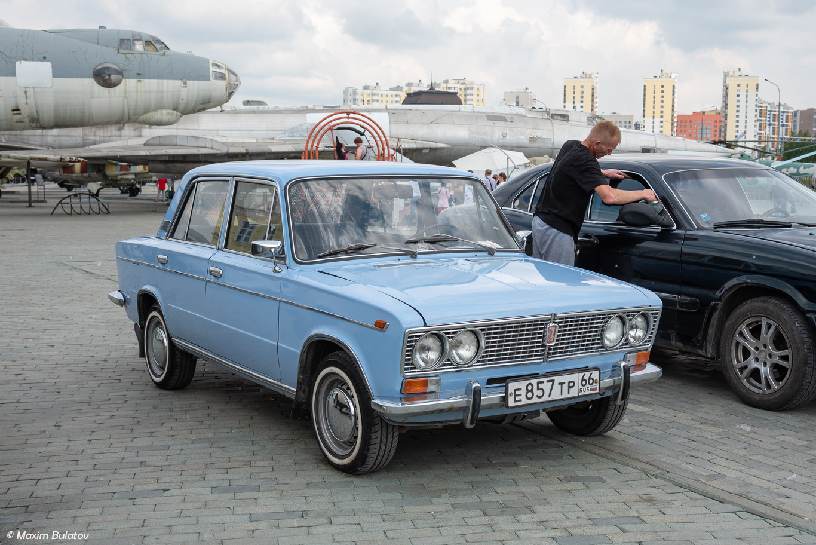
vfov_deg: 35.1
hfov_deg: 50.7
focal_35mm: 38
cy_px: 272
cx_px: 408
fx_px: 862
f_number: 7.1
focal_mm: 38
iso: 200
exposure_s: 1/800
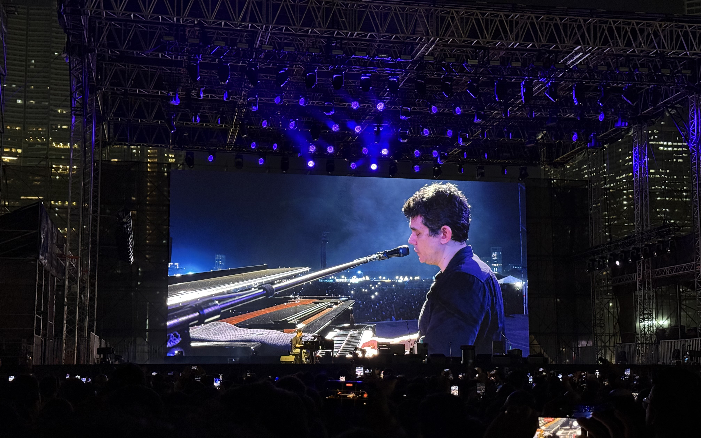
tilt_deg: +6.4
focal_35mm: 51
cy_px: 262
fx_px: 974
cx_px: 351
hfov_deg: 39.6
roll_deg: +0.1
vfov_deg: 25.3
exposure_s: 1/33
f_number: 1.78
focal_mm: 6.76
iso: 500
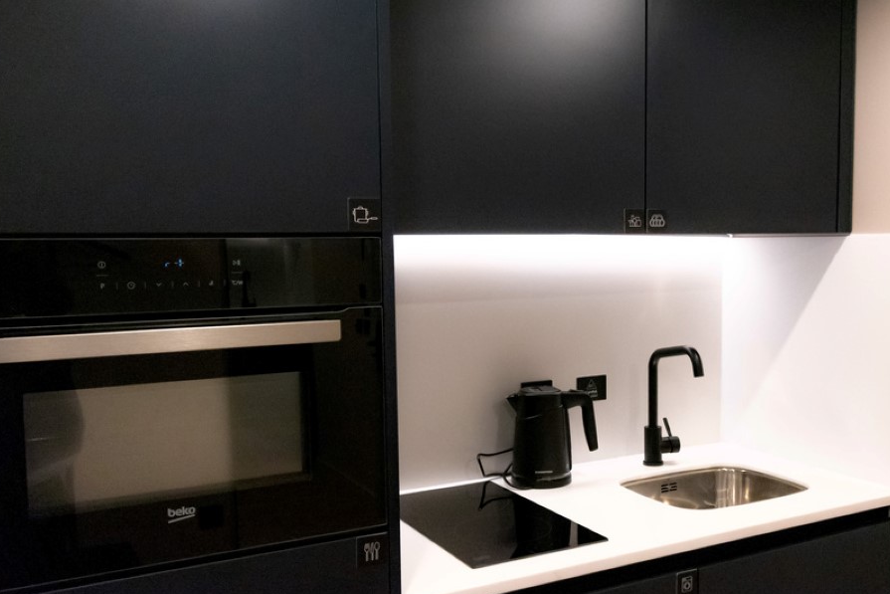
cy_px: 302
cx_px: 565
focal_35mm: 37
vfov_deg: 36.3
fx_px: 906
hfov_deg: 51.7
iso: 4000
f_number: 5.6
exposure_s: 1/250
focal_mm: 19
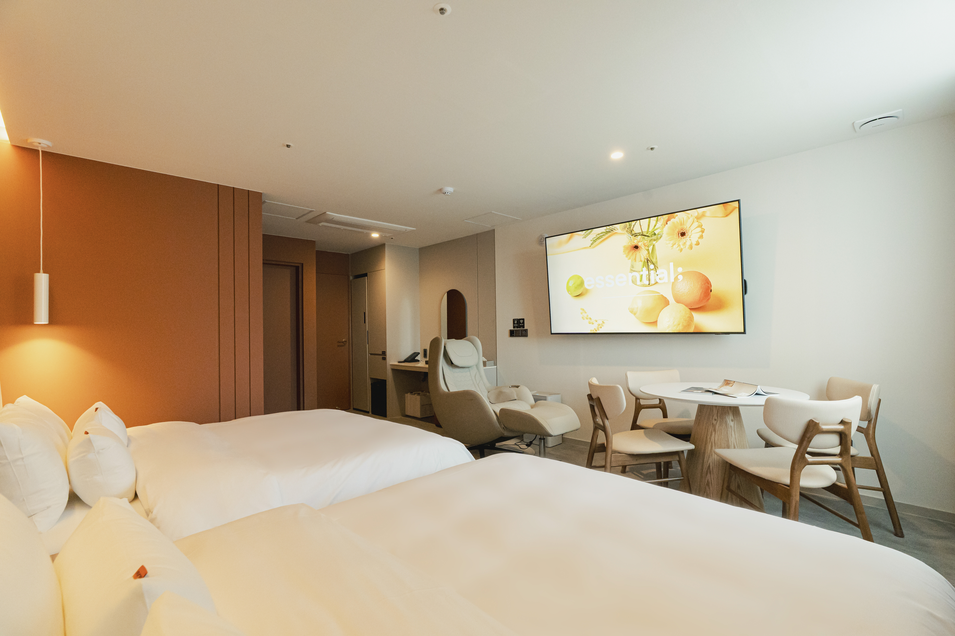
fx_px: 424
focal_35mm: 16
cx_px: 478
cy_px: 318
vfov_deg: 73.7
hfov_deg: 96.7
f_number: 8
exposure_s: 1/100
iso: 6400
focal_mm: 16
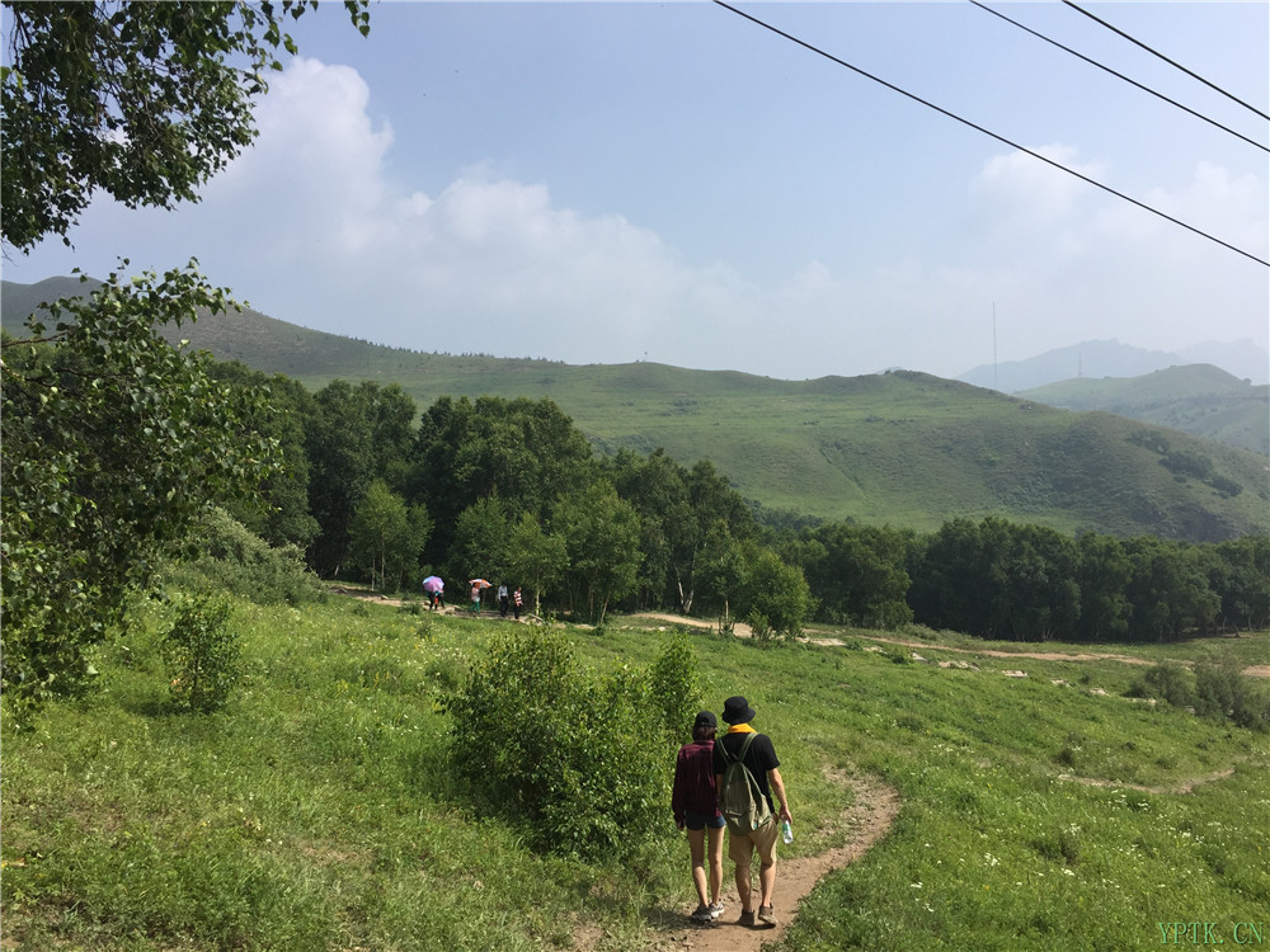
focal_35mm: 29
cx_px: 635
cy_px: 476
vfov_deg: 48.2
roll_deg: +1.8
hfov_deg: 61.7
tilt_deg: -3.1
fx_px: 1064
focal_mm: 4.15
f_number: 2.2
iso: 32
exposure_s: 1/1883
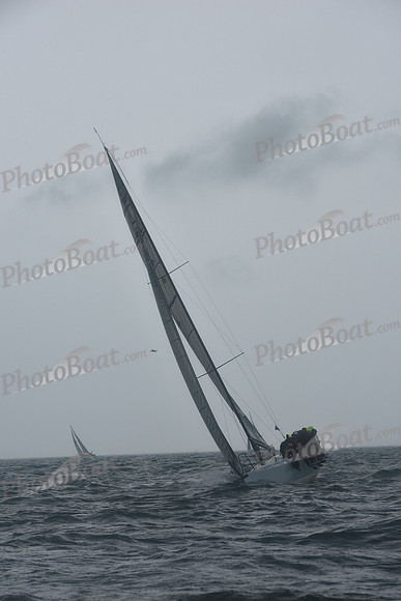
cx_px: 200
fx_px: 1586
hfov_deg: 14.4
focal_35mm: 95
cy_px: 300
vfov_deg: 21.5
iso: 400
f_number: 6.3
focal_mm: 95
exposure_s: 1/640
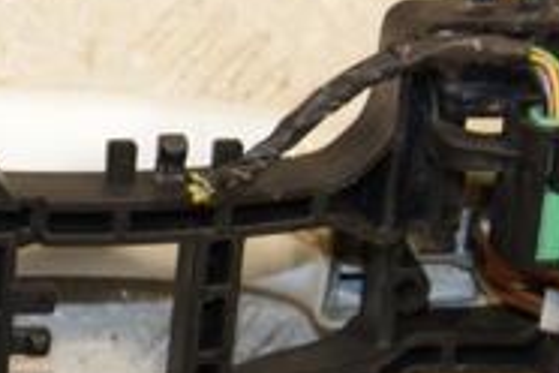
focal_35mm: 203
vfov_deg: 6.8
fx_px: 3152
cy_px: 268
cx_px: -78
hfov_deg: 10.0
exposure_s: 1/200
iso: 800
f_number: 5.6
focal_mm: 42
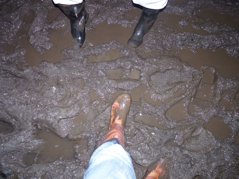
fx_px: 186
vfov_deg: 51.4
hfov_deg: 65.3
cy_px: 90
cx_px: 120
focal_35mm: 27
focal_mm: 4.8
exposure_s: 1/8
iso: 125
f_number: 2.8
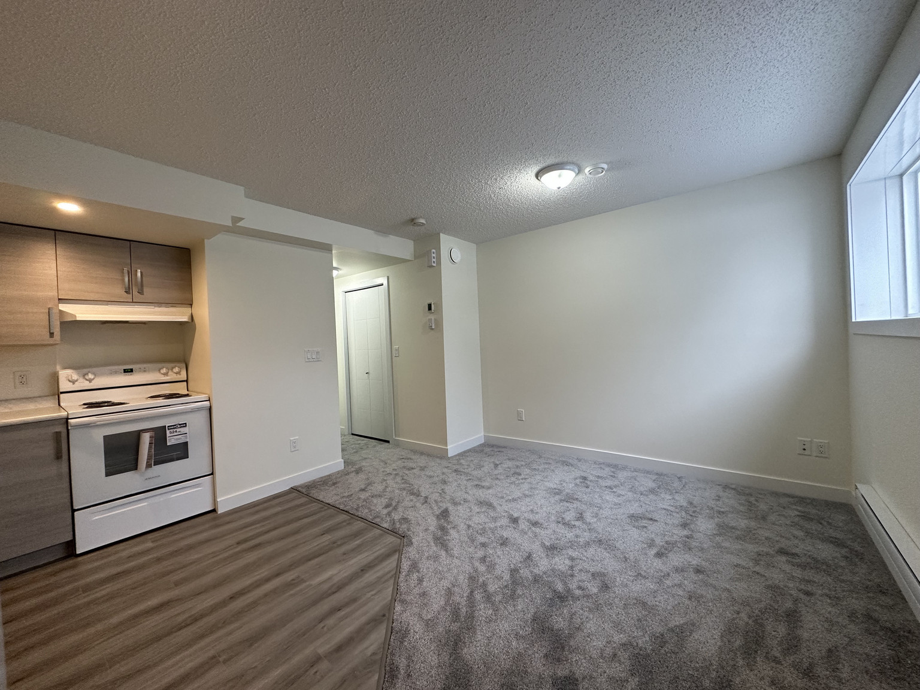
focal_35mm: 14
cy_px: 345
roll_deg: +2.5
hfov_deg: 102.1
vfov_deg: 85.7
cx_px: 460
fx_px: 372
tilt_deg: -1.6
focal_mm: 2.22
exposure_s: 1/120
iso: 200
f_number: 2.2
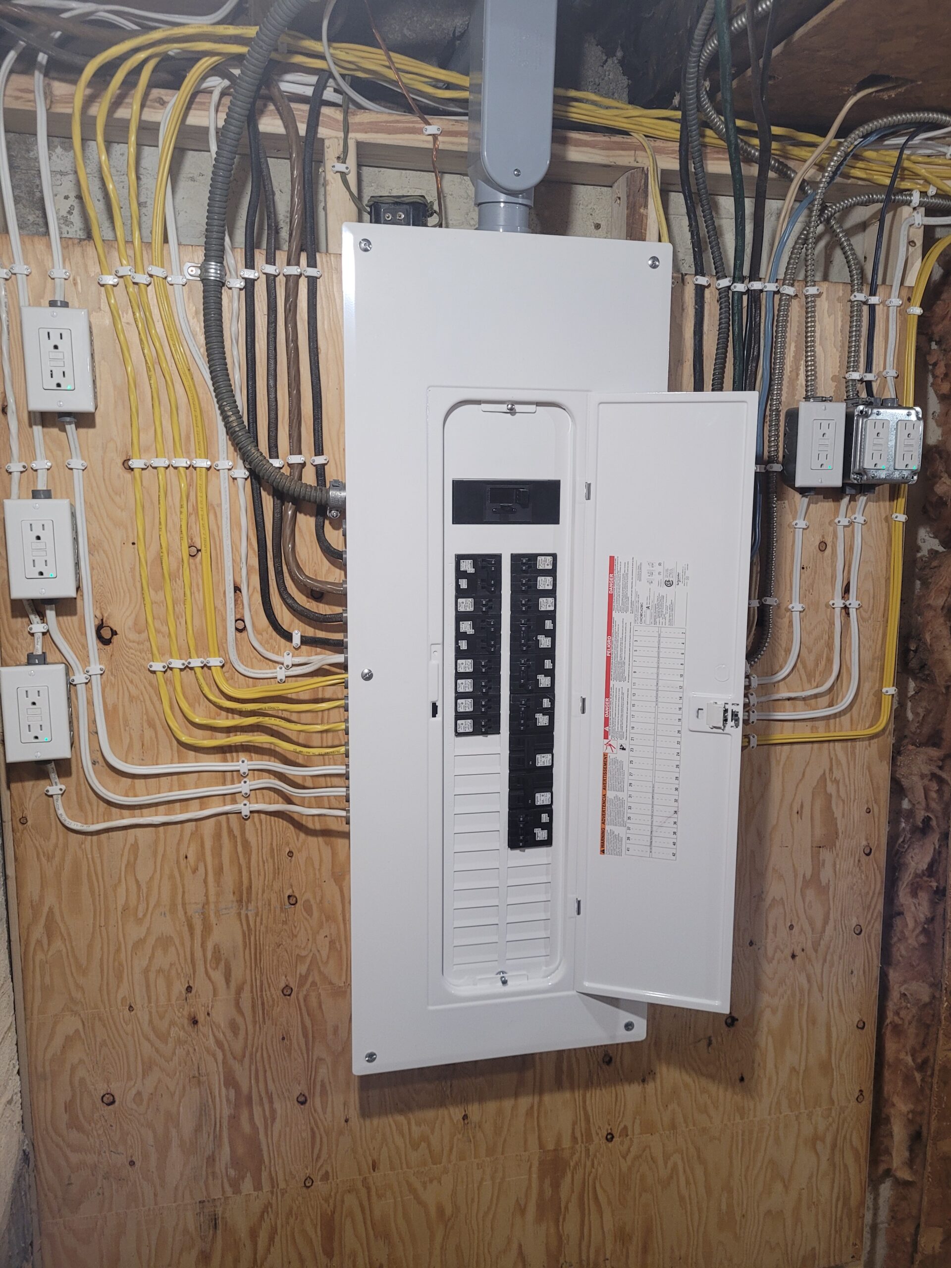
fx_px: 952
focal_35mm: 26
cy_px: 634
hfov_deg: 53.1
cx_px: 476
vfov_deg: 67.3
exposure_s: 1/40
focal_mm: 5.4
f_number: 1.8
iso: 200
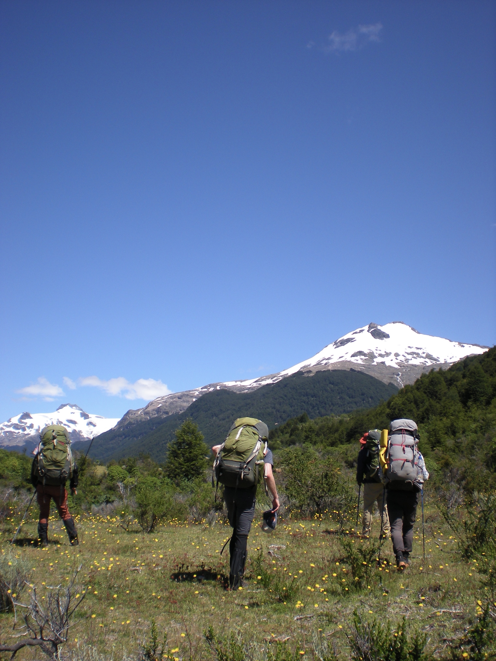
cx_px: 248
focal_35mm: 38
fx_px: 726
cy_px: 330
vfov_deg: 49.0
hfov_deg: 37.7
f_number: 4.6
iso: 64
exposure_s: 1/514
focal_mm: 6.3
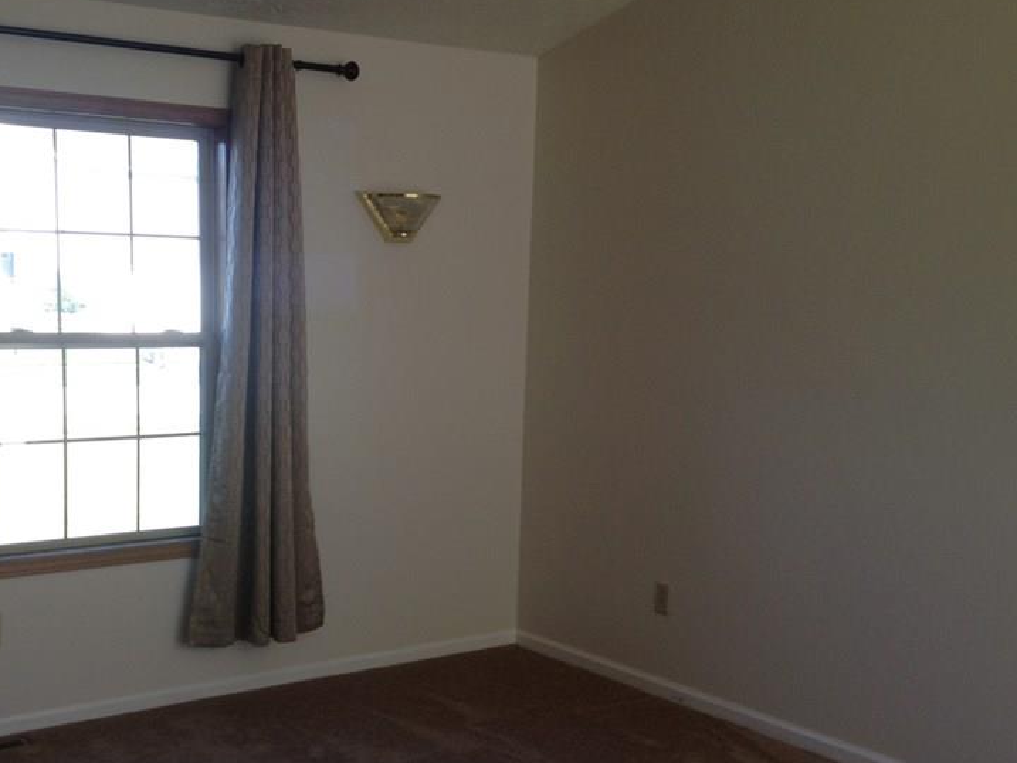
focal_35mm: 50
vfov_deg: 29.0
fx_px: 1469
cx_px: 418
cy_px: 457
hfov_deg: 38.1
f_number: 2.4
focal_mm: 4.28
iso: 64
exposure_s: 1/120
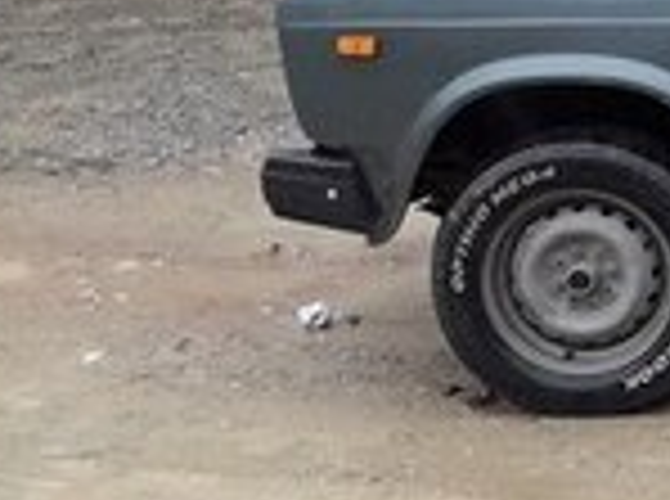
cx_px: 1416
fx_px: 2317
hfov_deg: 13.6
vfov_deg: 12.1
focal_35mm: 120
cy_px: -38
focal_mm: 3.6
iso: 50
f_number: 1.9
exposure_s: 1/100
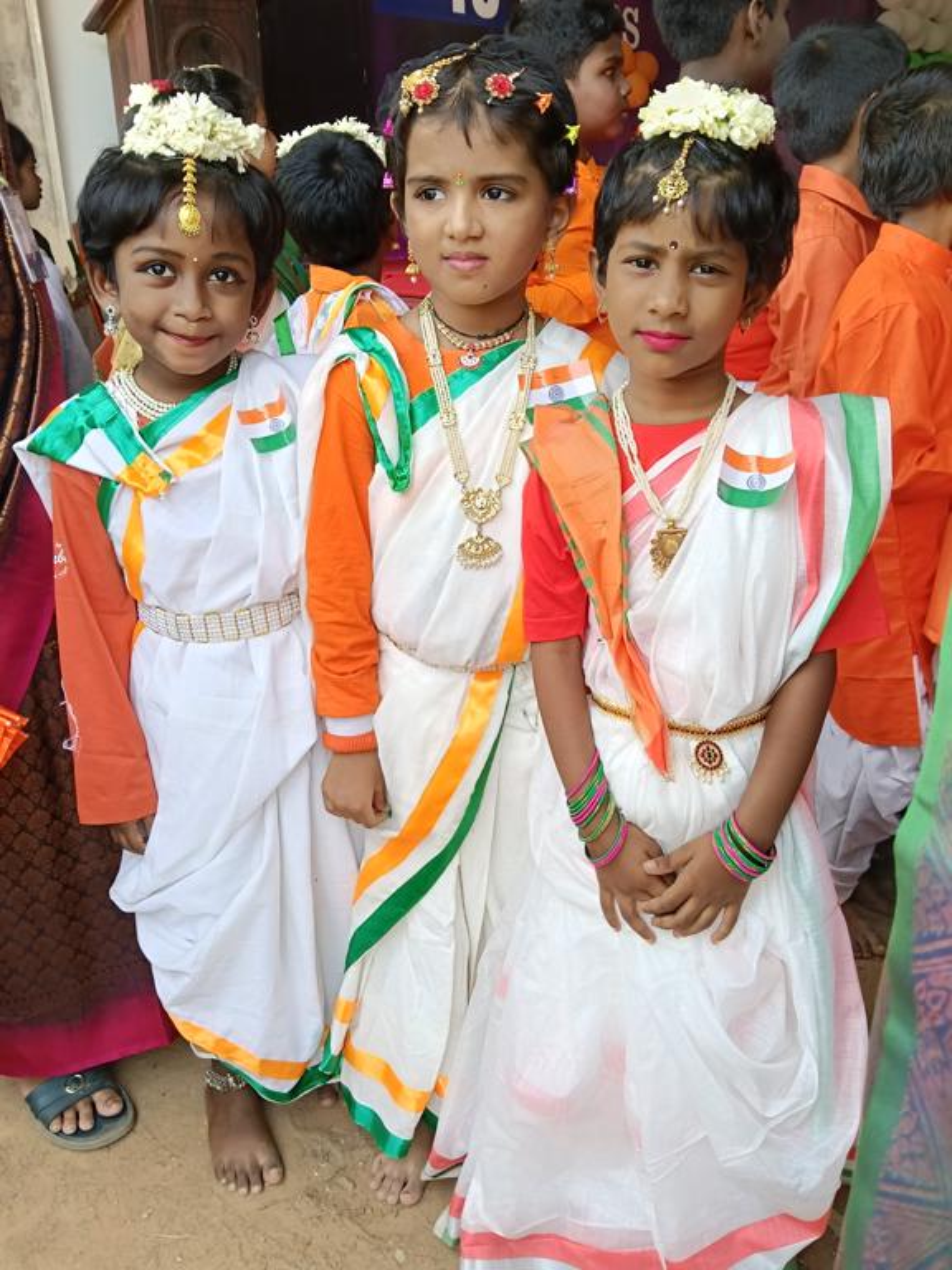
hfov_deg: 51.4
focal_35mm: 27
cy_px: 635
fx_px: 990
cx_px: 476
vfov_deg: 65.3
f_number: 1.8
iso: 50
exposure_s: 1/101
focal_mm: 3.98
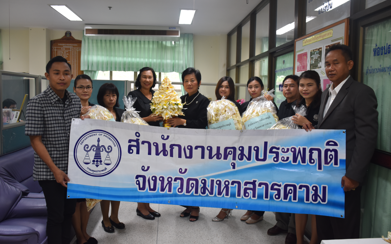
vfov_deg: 40.6
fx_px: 330
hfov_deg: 61.2
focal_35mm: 31
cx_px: 195
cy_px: 117
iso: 560
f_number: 4
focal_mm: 20
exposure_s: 1/60
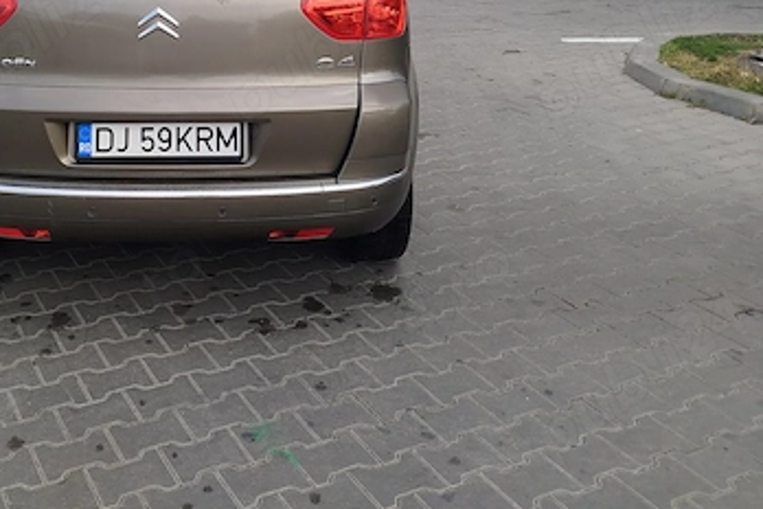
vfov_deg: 29.7
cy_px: 39
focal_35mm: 43
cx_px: 215
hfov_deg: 44.3
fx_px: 911
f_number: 1.7
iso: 50
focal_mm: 5.31
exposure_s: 1/693
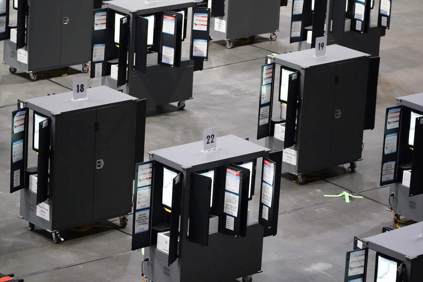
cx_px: 212
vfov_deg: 8.2
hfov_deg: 12.2
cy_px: 141
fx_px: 1974
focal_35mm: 168
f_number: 5.6
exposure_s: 1/125
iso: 12800
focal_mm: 168
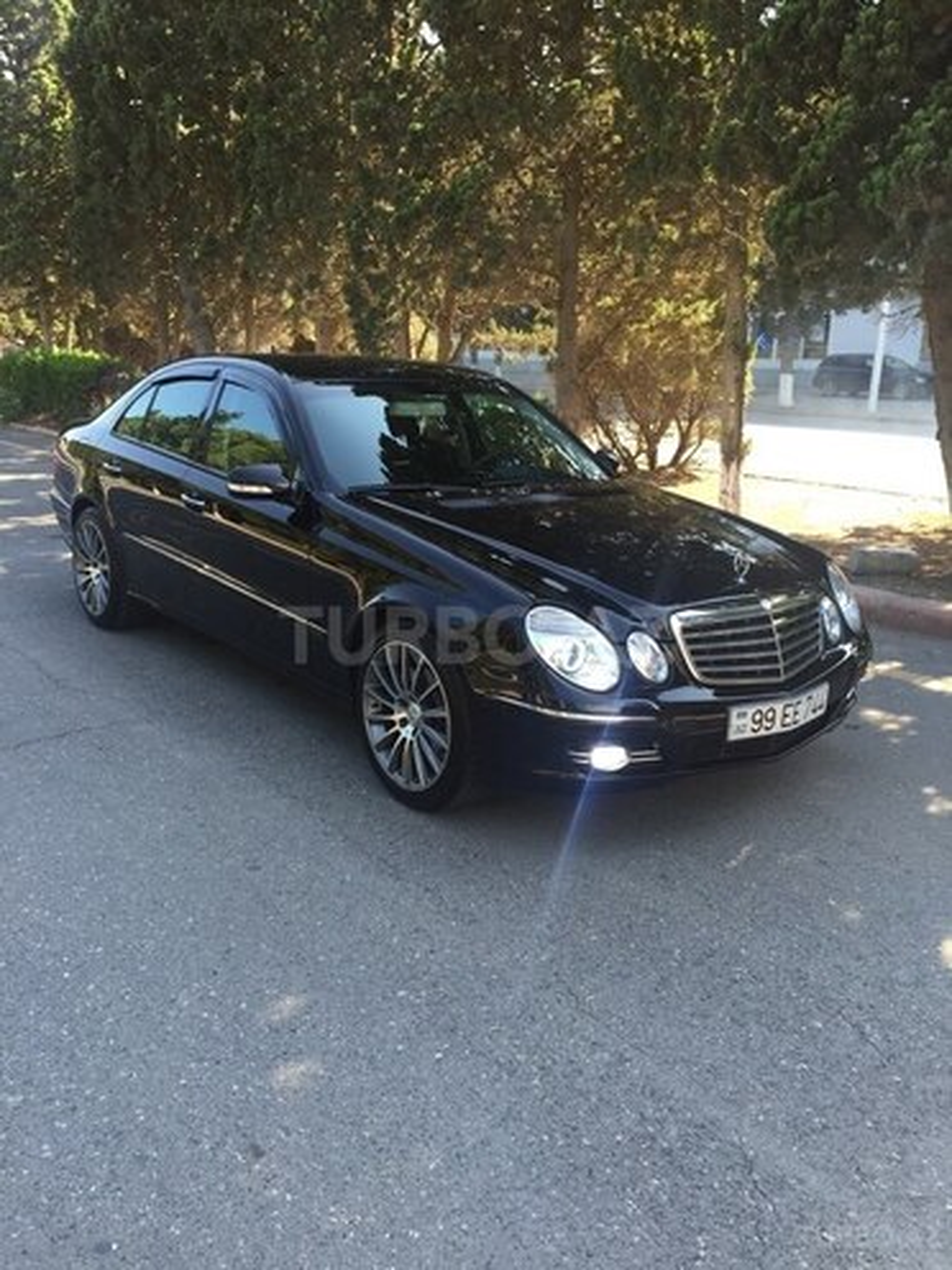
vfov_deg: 61.7
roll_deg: -0.7
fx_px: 1063
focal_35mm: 29
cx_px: 476
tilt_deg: -13.2
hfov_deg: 48.2
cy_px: 635
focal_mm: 4.15
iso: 32
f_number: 2.2
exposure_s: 1/152
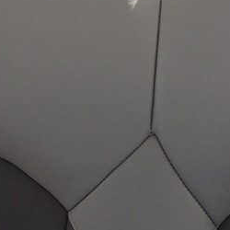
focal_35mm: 167
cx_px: 111
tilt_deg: -38.5
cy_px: 373
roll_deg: -0.7
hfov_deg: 10.5
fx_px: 1255
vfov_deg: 10.1
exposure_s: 1/120
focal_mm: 4.15
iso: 32
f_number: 2.2
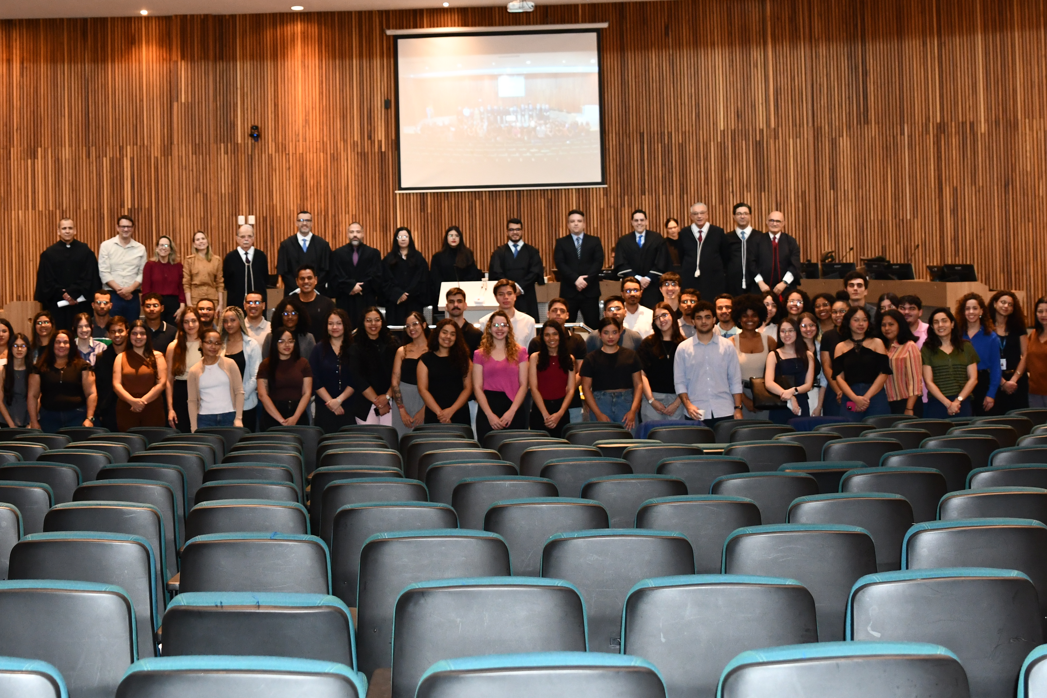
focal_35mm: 51
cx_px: 393
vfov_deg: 26.3
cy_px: 204
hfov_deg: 38.6
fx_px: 1483
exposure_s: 1/60
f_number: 2.8
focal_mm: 24
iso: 1100
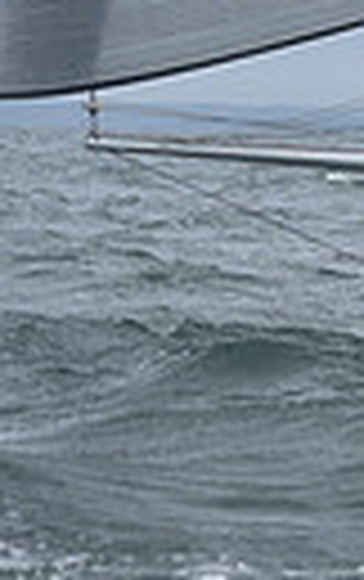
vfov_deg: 6.5
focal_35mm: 320
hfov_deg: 3.9
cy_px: 101
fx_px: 5062
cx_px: 1299
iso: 200
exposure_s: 1/1250
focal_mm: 70
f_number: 4.5
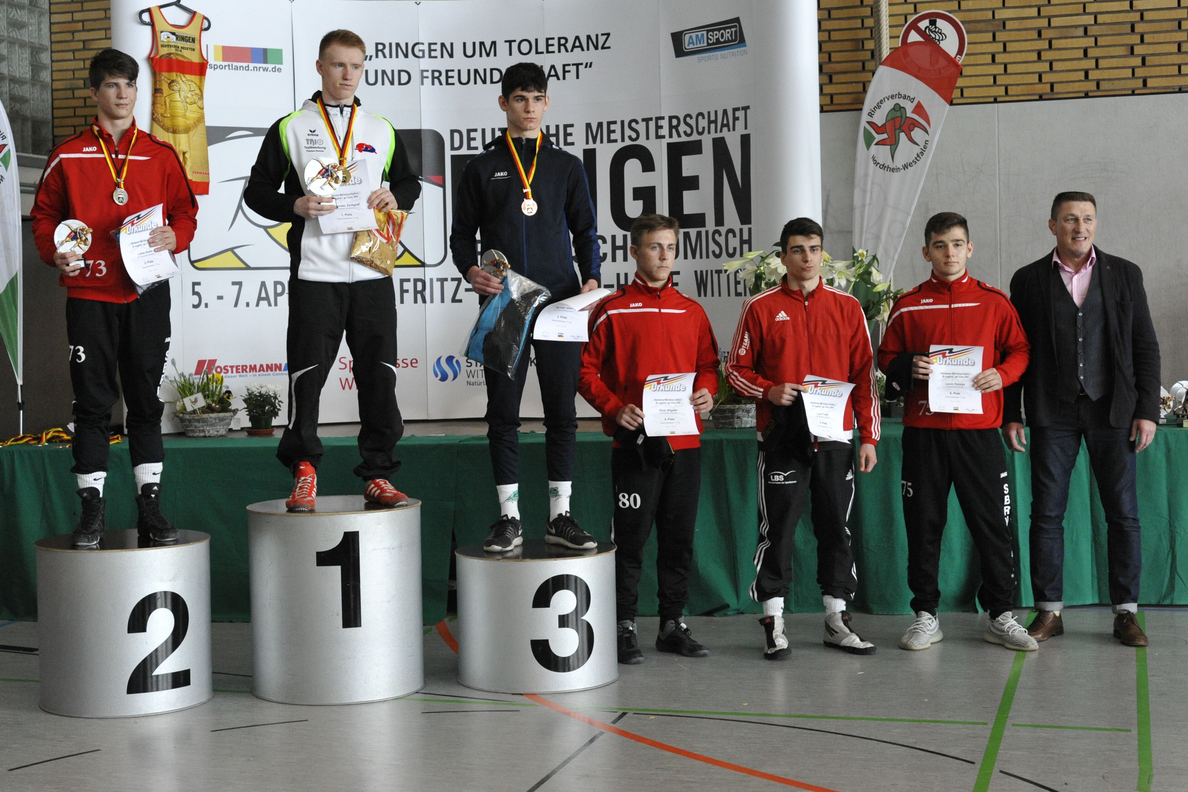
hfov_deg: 39.6
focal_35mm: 50
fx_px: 1650
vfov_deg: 27.0
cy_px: 396
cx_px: 594
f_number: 5
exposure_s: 1/800
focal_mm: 50
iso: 5000
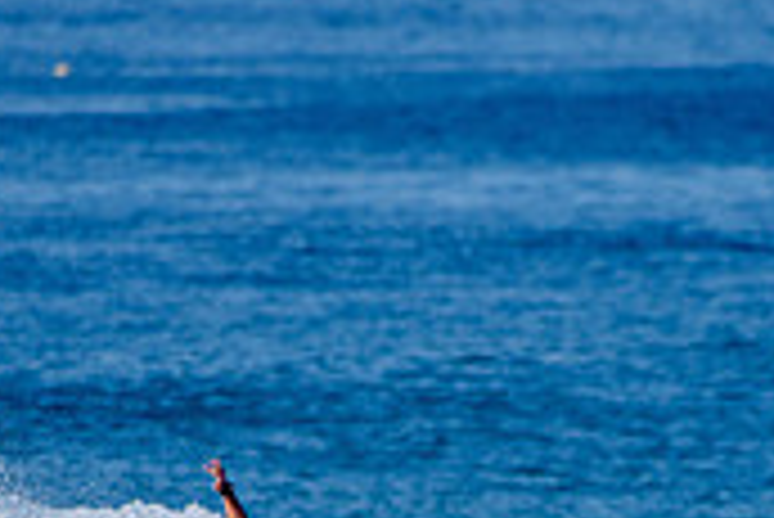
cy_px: 736
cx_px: 338
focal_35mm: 1685
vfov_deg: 0.8
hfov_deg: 1.2
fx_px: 36257
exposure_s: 1/1600
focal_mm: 500
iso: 125
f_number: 5.6
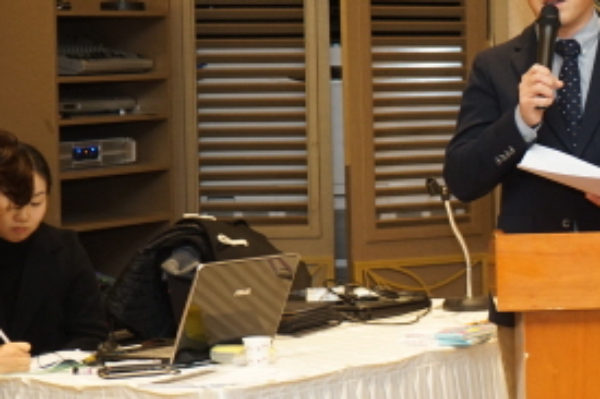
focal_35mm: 117
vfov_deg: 11.7
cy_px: 246
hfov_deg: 16.7
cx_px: 742
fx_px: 1949
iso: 800
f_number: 4
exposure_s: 1/60
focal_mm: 46
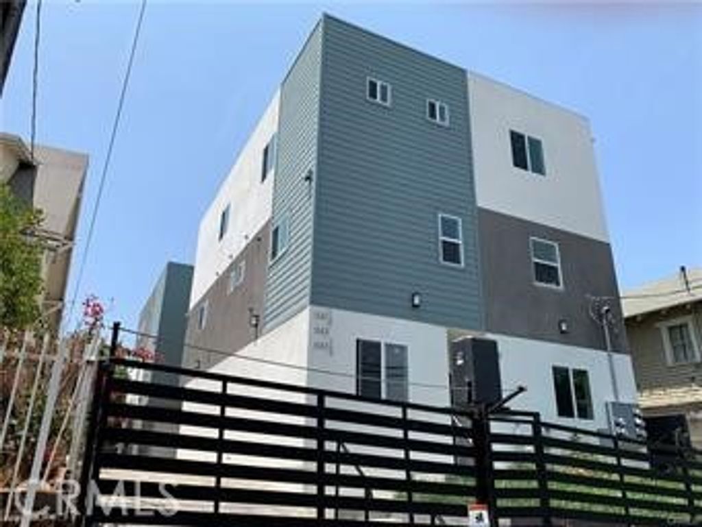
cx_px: 351
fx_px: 528
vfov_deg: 53.1
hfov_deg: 67.3
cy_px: 264
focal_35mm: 26
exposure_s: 1/2033
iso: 25
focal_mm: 4.25
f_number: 1.8
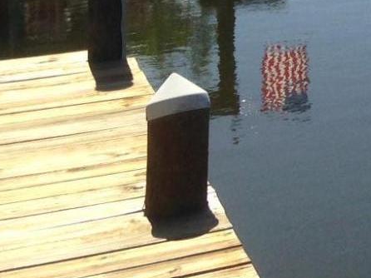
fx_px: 1585
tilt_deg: -0.8
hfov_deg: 11.7
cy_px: -245
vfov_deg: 9.5
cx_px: 779
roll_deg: +3.4
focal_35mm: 148
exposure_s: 1/2262
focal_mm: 4.12
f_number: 2.4
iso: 50
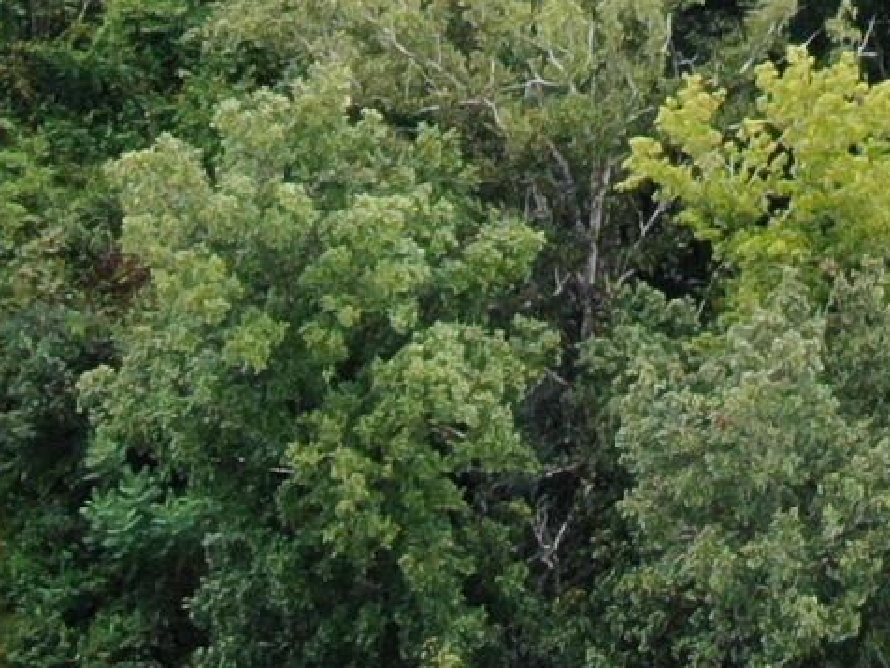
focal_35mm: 164
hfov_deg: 12.0
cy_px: -1070
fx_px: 4217
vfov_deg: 8.2
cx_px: 626
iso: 100
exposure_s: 1/200
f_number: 2.9
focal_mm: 4.68
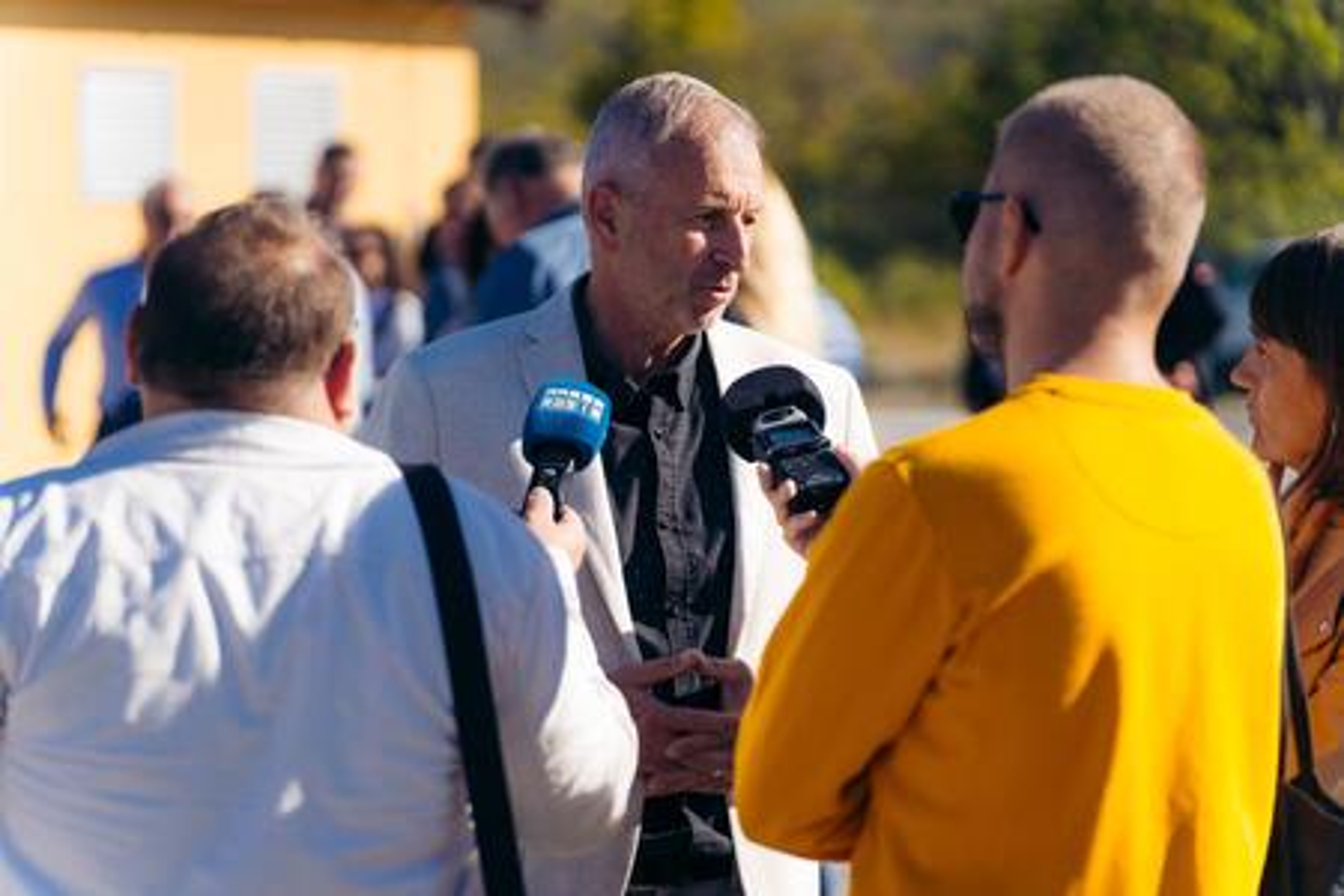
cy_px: 448
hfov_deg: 19.8
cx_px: 672
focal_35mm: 103
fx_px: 3845
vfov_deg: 13.3
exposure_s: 1/2500
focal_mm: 103
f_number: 2.8
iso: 100
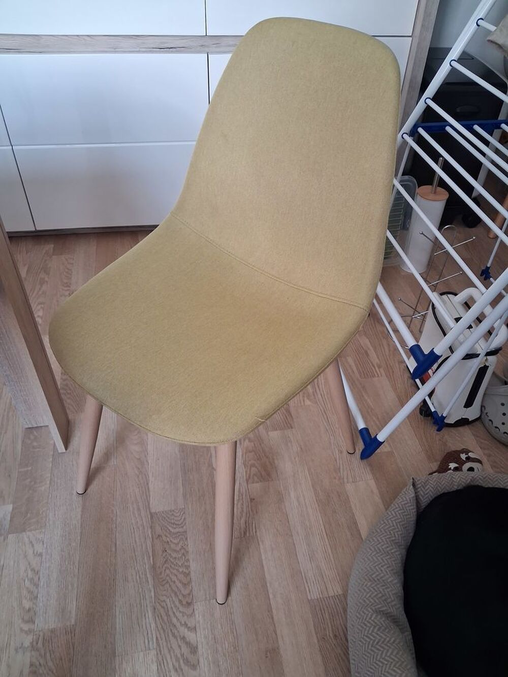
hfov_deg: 51.4
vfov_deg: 65.3
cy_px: 338
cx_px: 254
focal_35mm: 27
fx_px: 528
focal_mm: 4
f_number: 1.8
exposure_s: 1/100
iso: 400
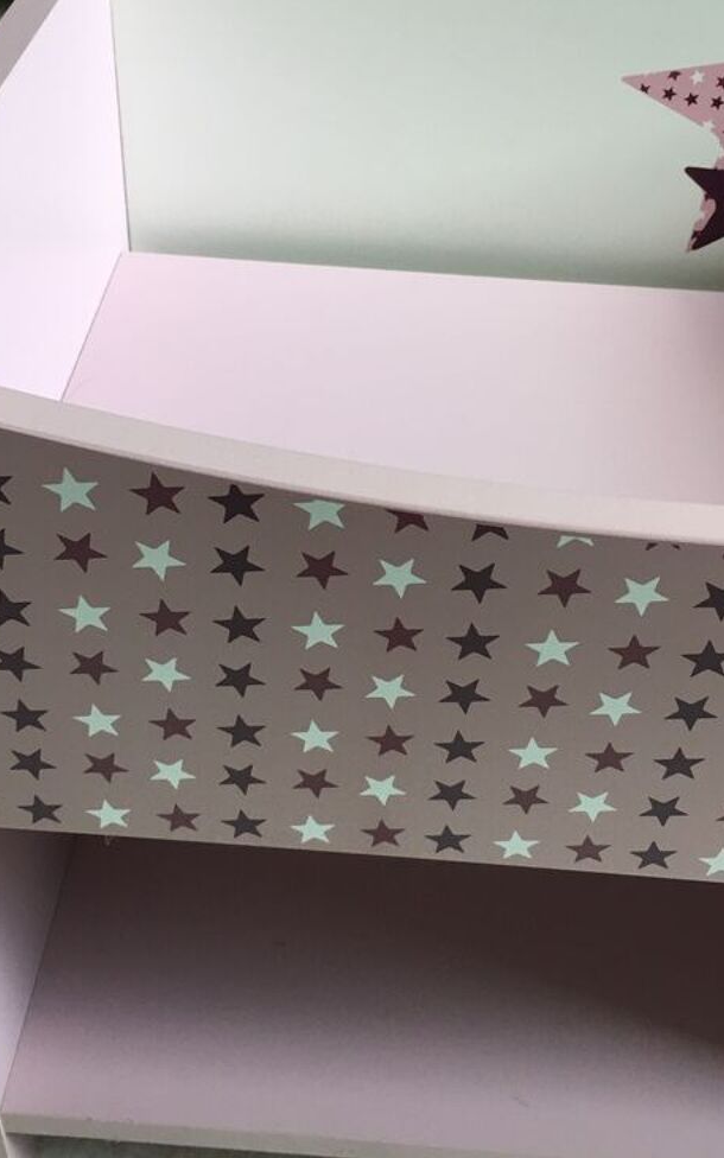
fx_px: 1326
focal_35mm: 42
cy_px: 544
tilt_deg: -38.8
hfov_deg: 30.5
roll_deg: -3.1
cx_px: 371
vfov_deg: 47.2
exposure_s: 1/30
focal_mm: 4.15
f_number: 2.2
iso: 40
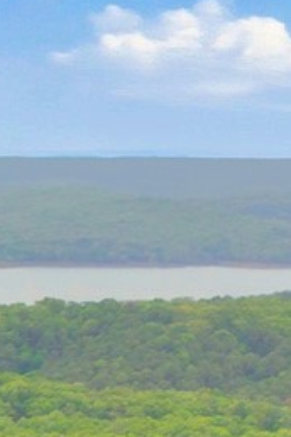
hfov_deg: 5.5
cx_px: -1183
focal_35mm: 186
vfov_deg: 9.9
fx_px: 2255
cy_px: 1006
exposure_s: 1/730
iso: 280
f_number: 1.8
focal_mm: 8.7
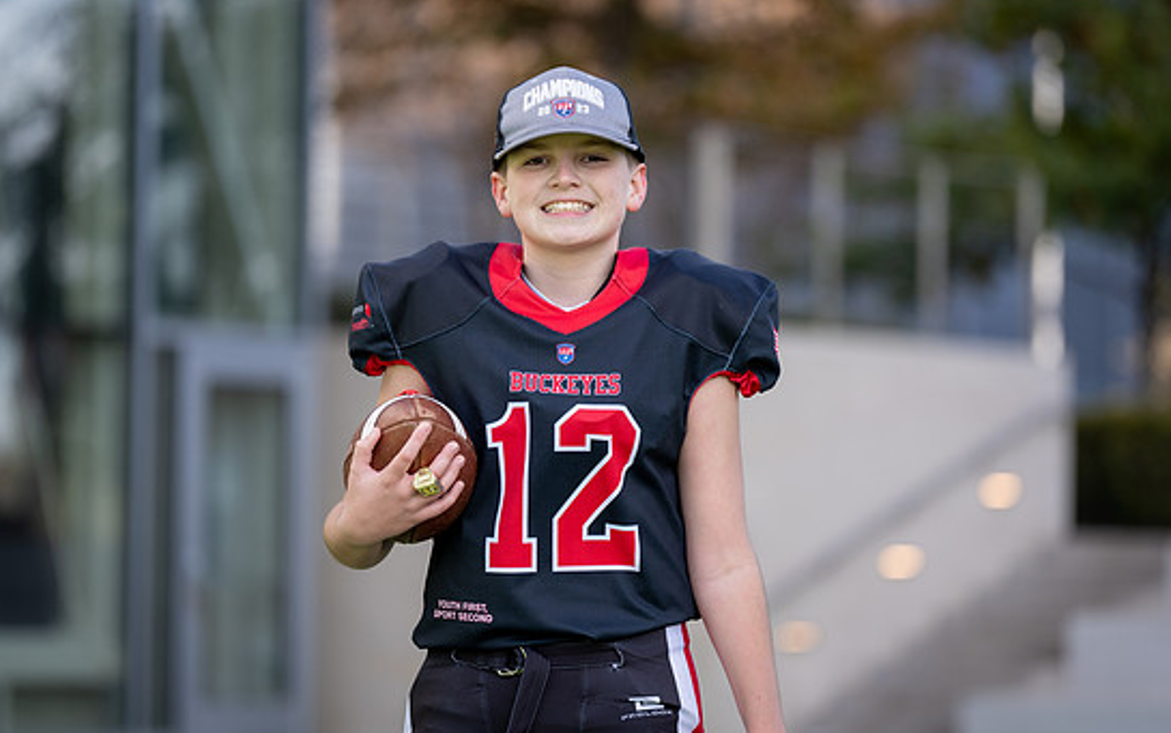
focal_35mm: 181
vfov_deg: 7.3
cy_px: 334
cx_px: 599
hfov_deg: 11.6
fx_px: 5778
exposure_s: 1/500
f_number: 2.8
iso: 100
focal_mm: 159
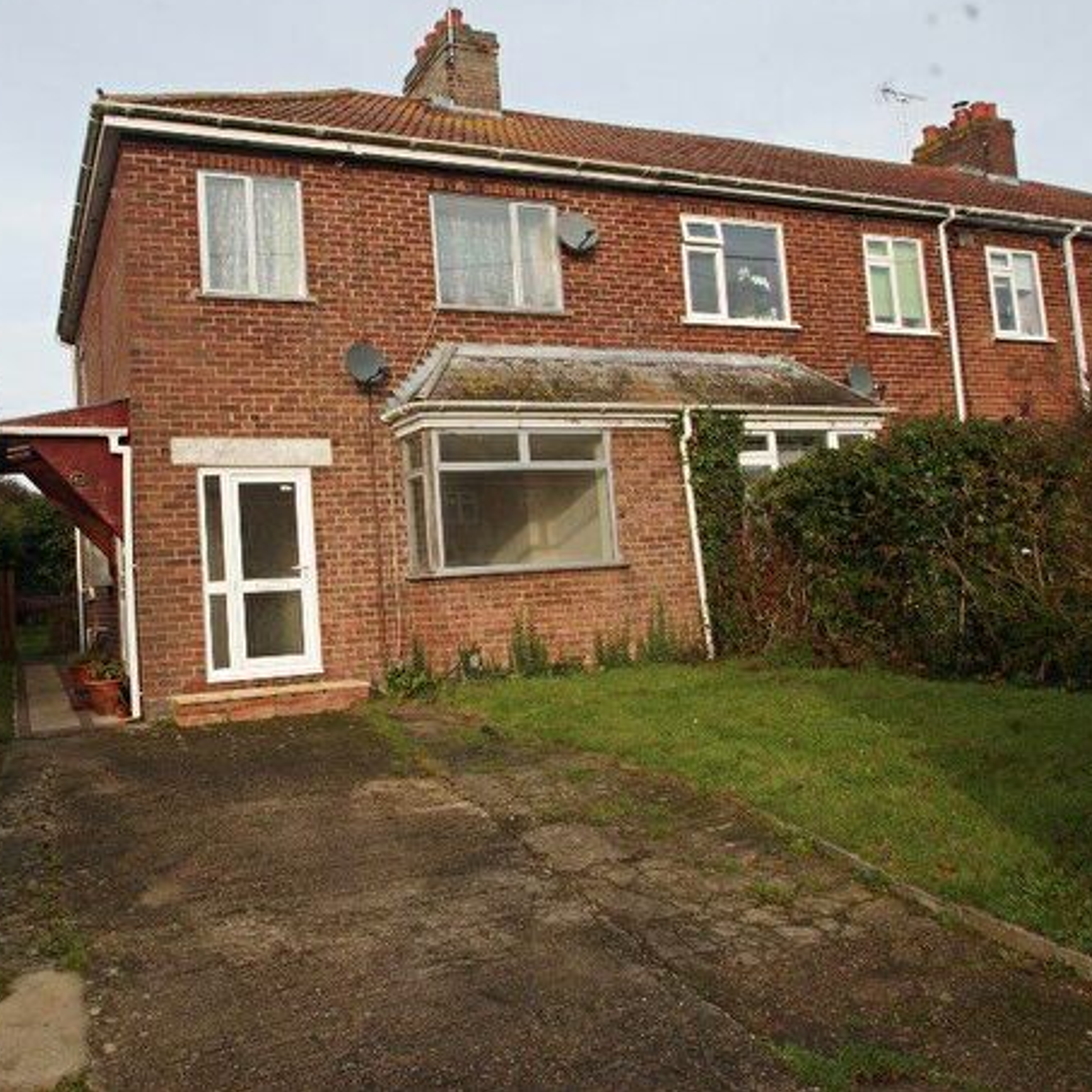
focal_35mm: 26
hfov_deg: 60.4
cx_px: 383
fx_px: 916
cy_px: 532
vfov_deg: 61.6
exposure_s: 1/40
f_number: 14
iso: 100
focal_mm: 13
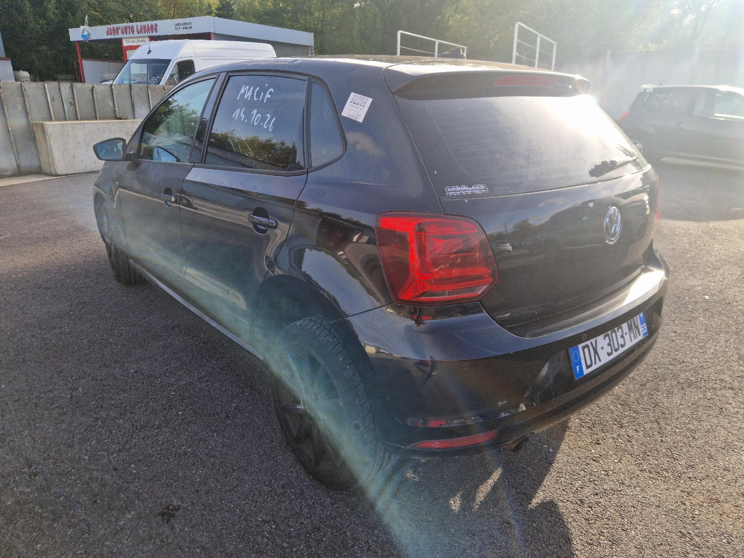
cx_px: 372
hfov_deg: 73.9
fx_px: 494
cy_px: 279
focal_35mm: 23
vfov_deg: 58.9
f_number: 1.8
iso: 50
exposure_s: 1/455
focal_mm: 5.4
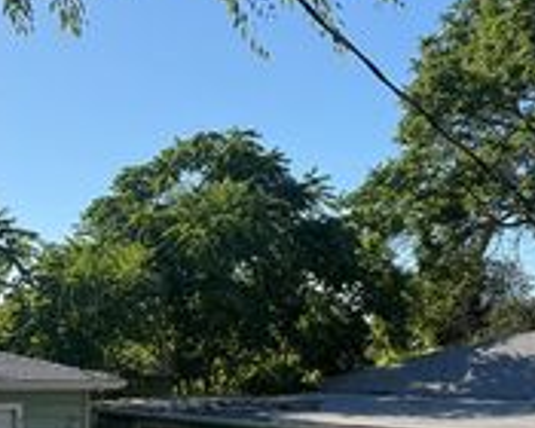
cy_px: 478
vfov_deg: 21.6
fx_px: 1061
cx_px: 208
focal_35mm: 67
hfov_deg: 28.2
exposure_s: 1/3953
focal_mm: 6.76
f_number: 1.78
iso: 100
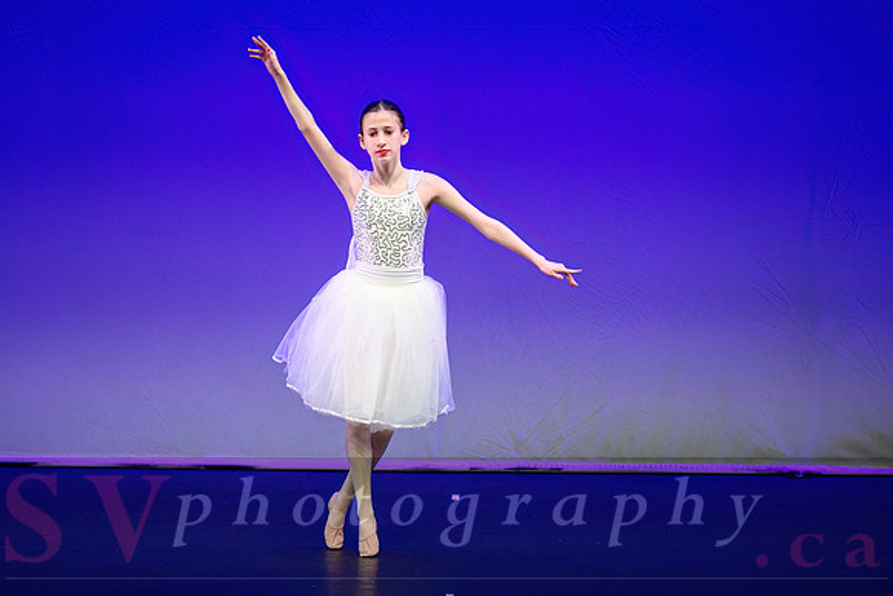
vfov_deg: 5.9
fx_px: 5806
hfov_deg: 8.8
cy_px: 290
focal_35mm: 234
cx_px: 432
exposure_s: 1/640
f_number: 2.8
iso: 1600
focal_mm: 180
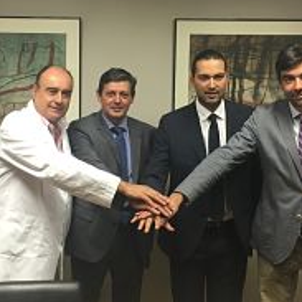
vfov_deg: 30.5
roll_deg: -0.9
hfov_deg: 30.4
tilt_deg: -4.2
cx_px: 116
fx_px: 553
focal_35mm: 56
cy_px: 127
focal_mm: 4.15
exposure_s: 1/33
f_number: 2.2
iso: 40
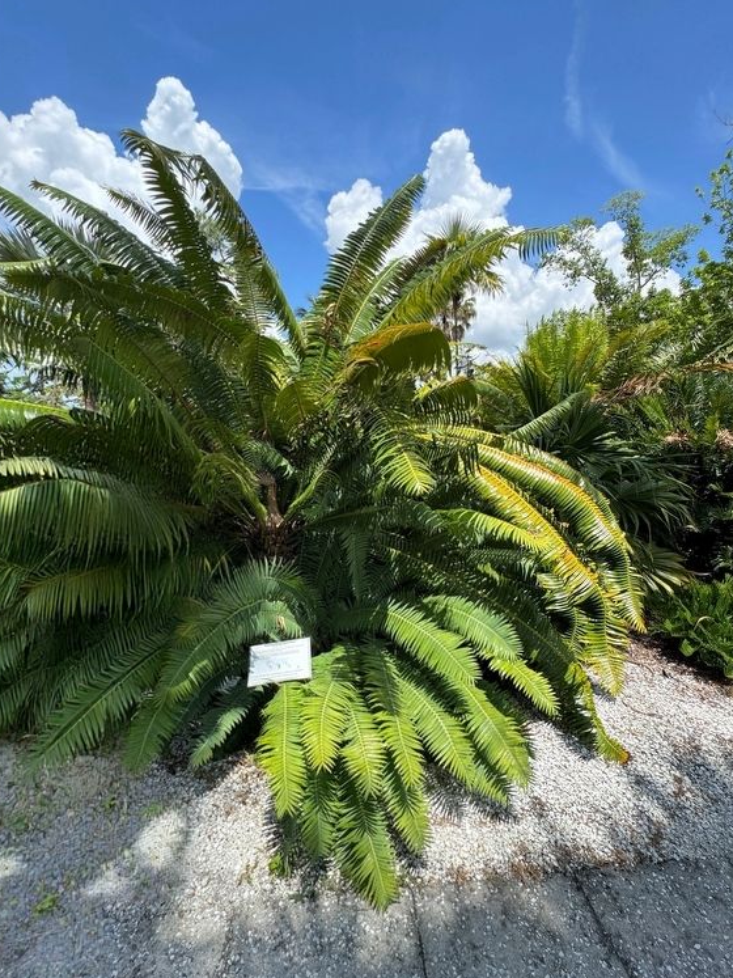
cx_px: 376
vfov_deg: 98.1
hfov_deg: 81.7
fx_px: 424
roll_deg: -0.2
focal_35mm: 15
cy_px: 471
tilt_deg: -4.2
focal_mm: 2.22
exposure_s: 1/993
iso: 50
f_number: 2.2
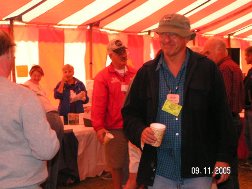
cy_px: 94
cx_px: 126
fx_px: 626
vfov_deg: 17.2
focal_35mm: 86
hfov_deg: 22.8
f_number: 3.2
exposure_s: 1/100
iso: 200
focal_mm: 13.2
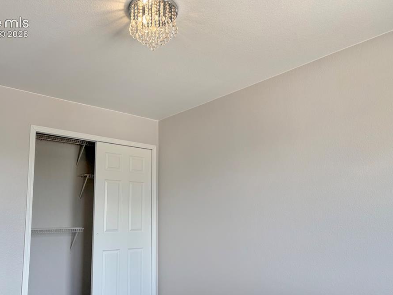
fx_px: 341
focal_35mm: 30
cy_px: 168
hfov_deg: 59.7
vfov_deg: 46.7
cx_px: 169
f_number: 1.6
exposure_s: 1/122
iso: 40
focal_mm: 5.96
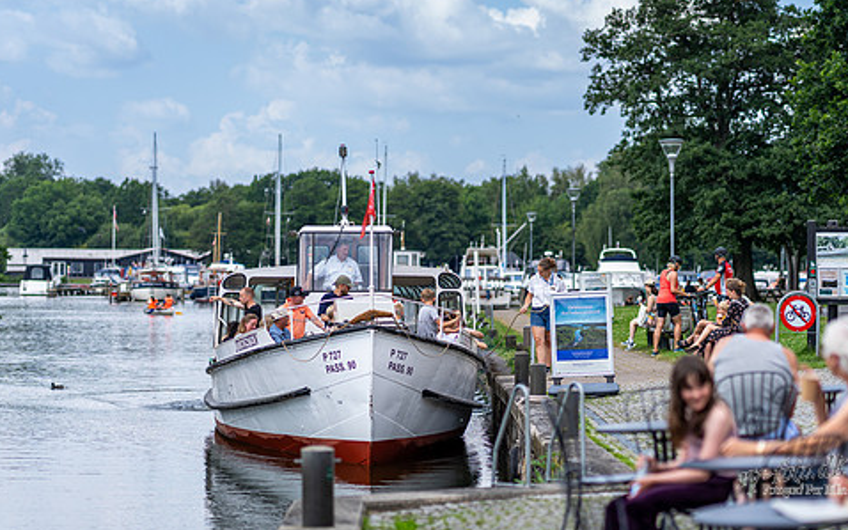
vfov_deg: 11.3
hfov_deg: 18.0
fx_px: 2681
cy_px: 254
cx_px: 505
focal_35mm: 116
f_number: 1.8
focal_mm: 85
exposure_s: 1/1600
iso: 50
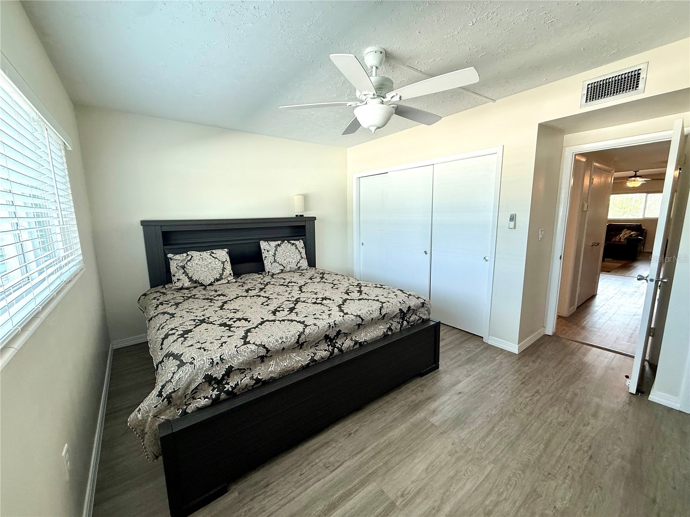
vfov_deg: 85.7
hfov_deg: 102.1
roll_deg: +0.8
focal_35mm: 14
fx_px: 279
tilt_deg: -8.4
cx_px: 345
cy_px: 258
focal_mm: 2.22
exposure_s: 1/120
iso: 160
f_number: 2.2
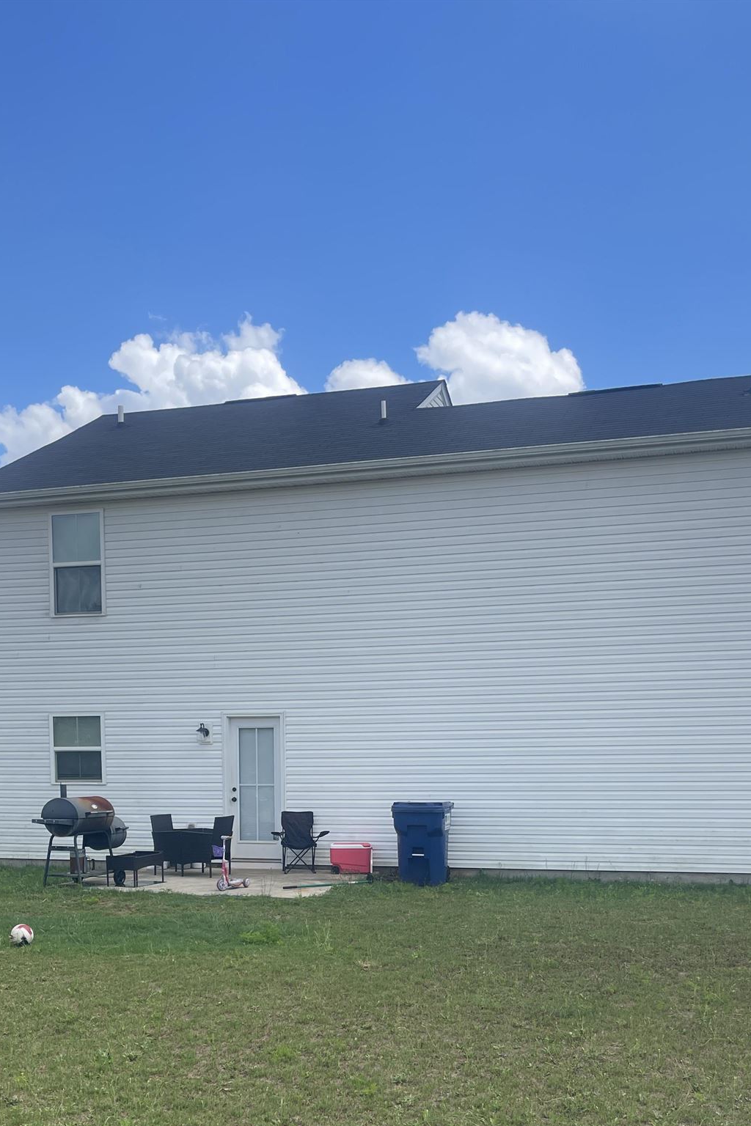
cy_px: 842
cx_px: 325
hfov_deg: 34.2
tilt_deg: -4.1
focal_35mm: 39
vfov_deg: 47.7
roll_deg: +0.8
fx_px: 1220
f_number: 1.6
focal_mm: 5.1
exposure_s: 1/3257
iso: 32
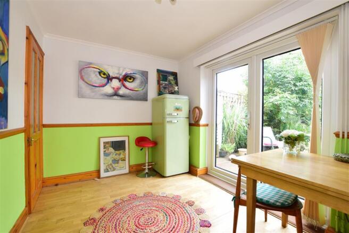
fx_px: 145
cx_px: 174
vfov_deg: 77.3
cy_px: 116
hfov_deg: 100.4
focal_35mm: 15
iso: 400
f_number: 7.1
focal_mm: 10
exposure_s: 1/10
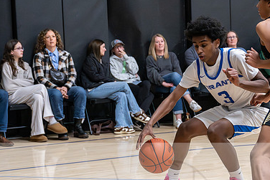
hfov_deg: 18.3
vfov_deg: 12.3
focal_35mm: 111
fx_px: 833
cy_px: 61
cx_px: 207
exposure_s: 1/1000
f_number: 3.2
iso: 14400
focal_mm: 43
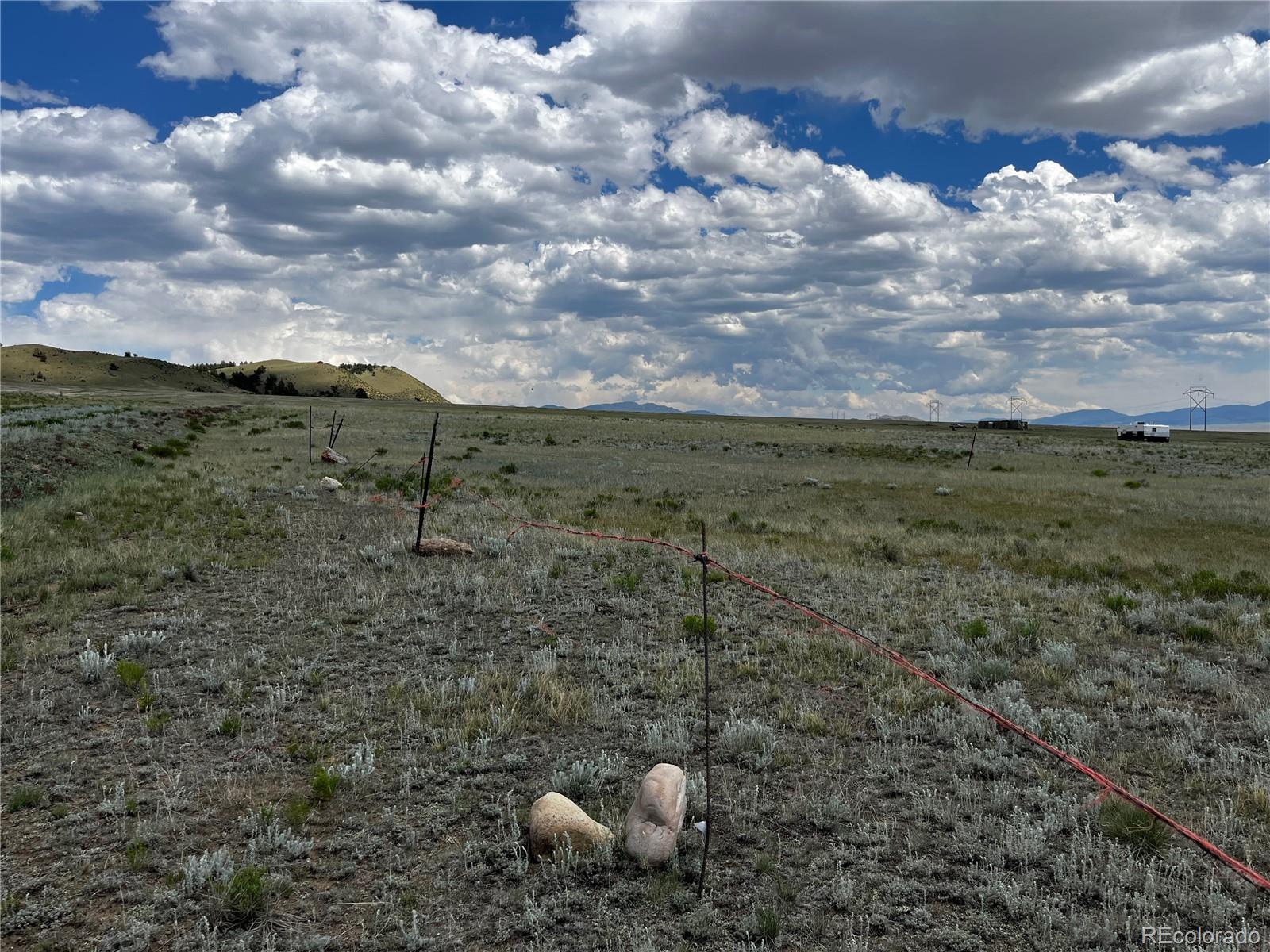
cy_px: 476
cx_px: 635
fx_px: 954
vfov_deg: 53.1
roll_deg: +0.8
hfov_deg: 67.3
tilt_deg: -1.1
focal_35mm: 26
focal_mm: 5.1
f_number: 1.6
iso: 50
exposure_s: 1/5556
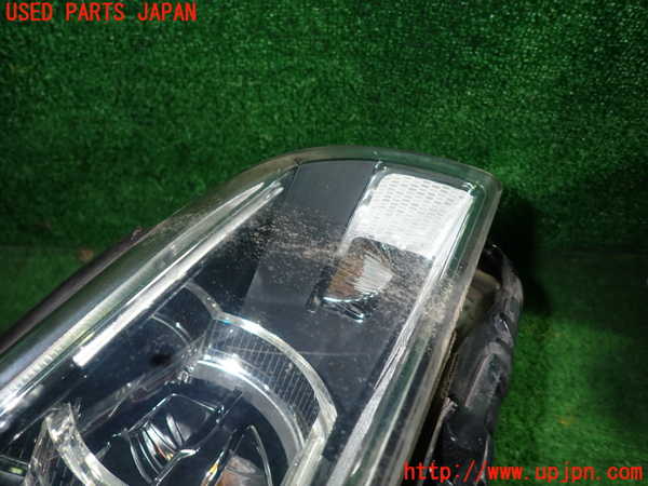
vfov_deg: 54.9
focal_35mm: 25
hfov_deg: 69.4
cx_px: 324
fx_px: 468
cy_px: 243
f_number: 5.6
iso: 200
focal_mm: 4.5
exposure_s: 1/30
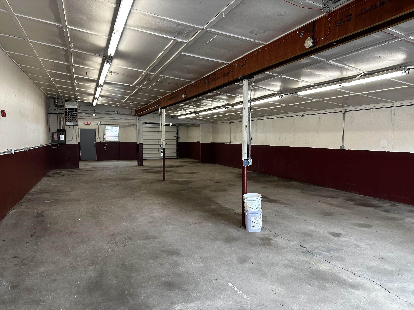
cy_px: 155
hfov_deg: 71.6
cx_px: 207
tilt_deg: -4.1
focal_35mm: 24
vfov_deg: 56.8
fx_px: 287
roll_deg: +0.0
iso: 160
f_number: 1.78
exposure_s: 1/120
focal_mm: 6.86
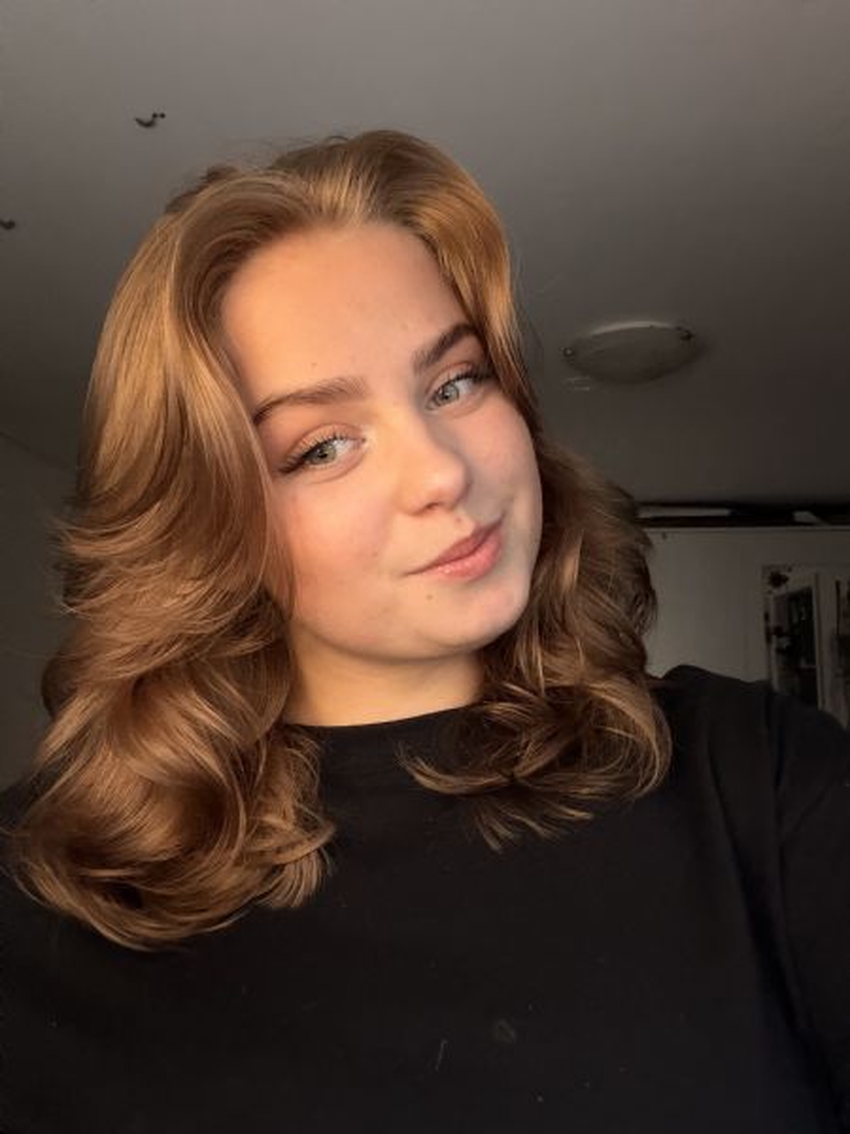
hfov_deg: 46.8
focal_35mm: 30
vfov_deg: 60.0
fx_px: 982
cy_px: 567
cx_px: 425
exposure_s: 1/30
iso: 400
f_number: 1.9
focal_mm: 2.71
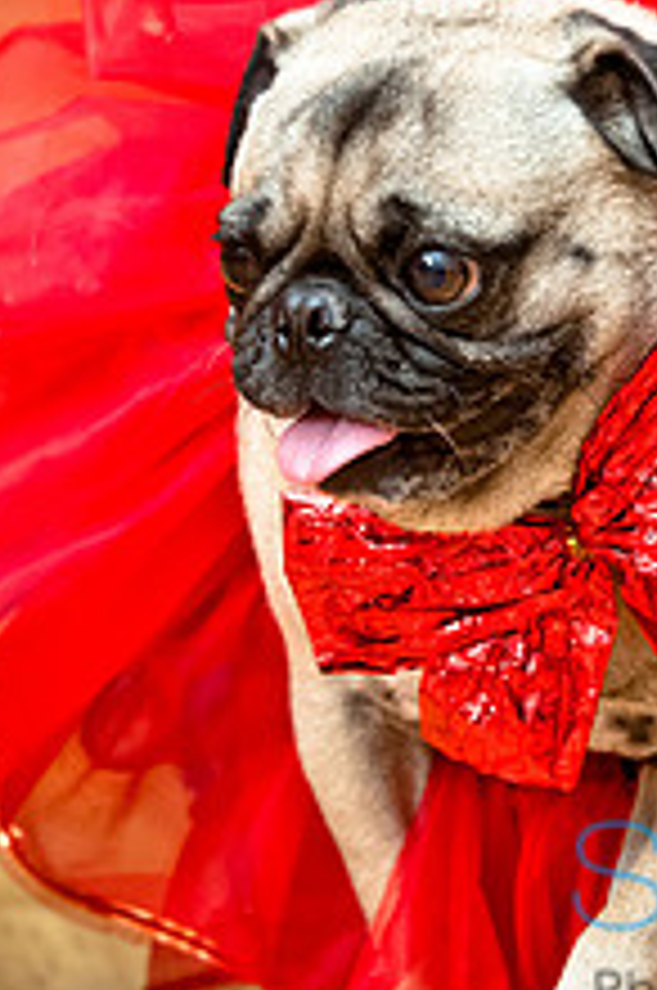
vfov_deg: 5.6
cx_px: 610
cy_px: 90
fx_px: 10133
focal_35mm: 369
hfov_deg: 3.7
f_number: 3.5
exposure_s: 1/200
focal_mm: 120
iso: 200
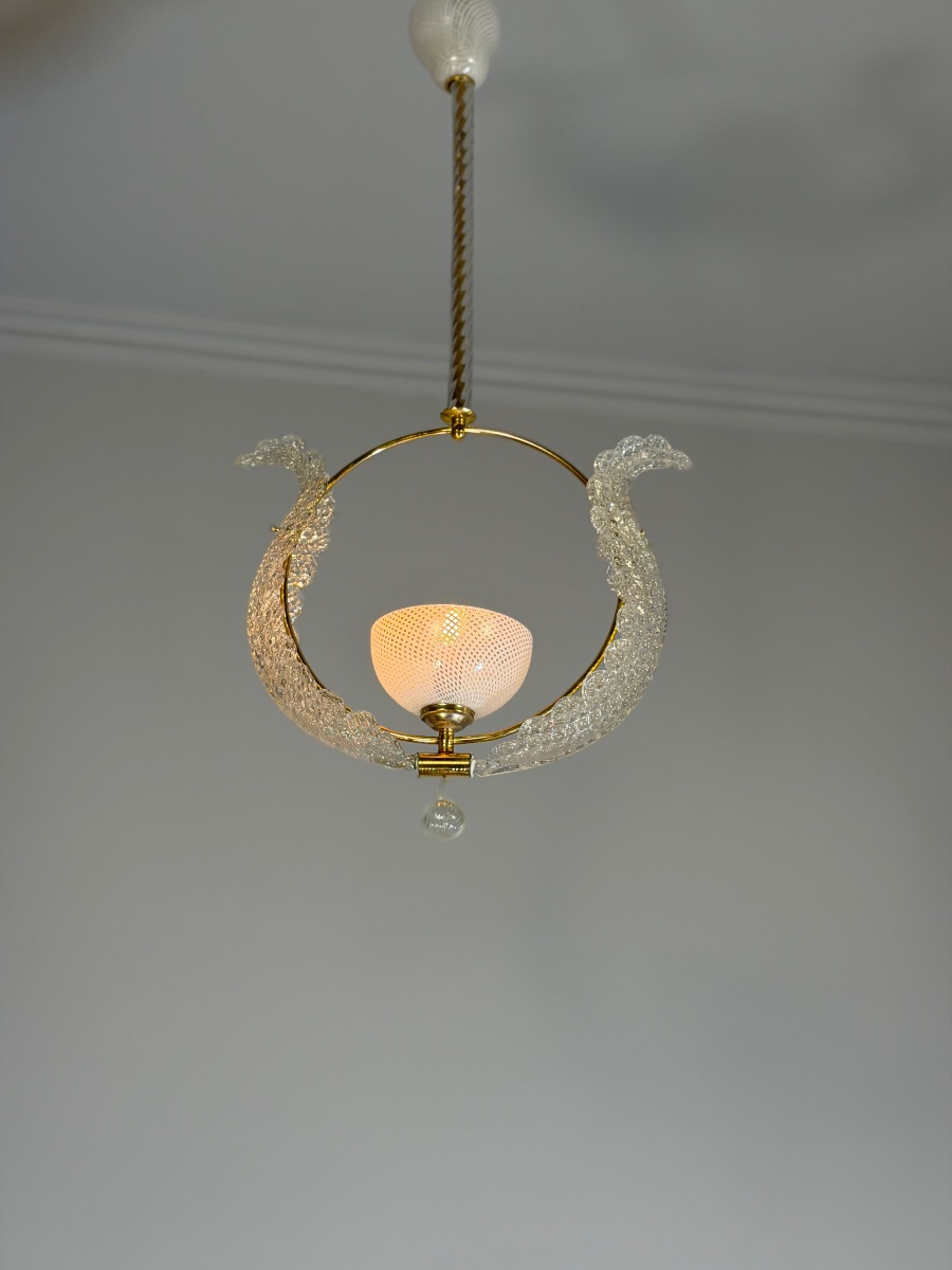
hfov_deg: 30.3
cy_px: 635
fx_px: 1760
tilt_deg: +25.5
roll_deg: +1.0
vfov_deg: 39.7
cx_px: 476
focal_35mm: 48
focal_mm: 6.76
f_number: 1.78
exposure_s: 1/100
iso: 125
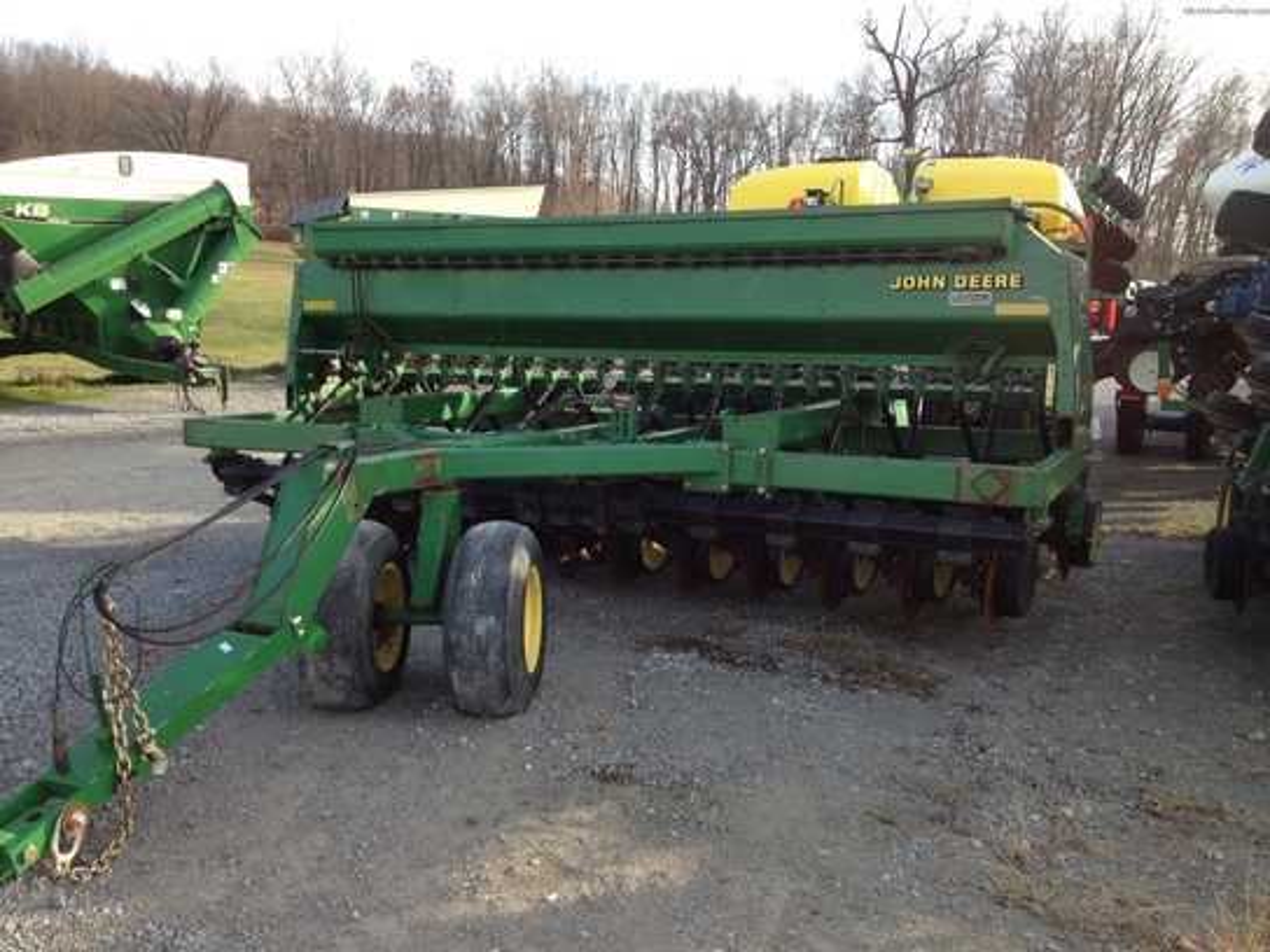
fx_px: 1284
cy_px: 476
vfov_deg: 40.7
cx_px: 635
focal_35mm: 35
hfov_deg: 52.6
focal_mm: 4.28
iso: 50
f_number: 2.4
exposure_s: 1/326
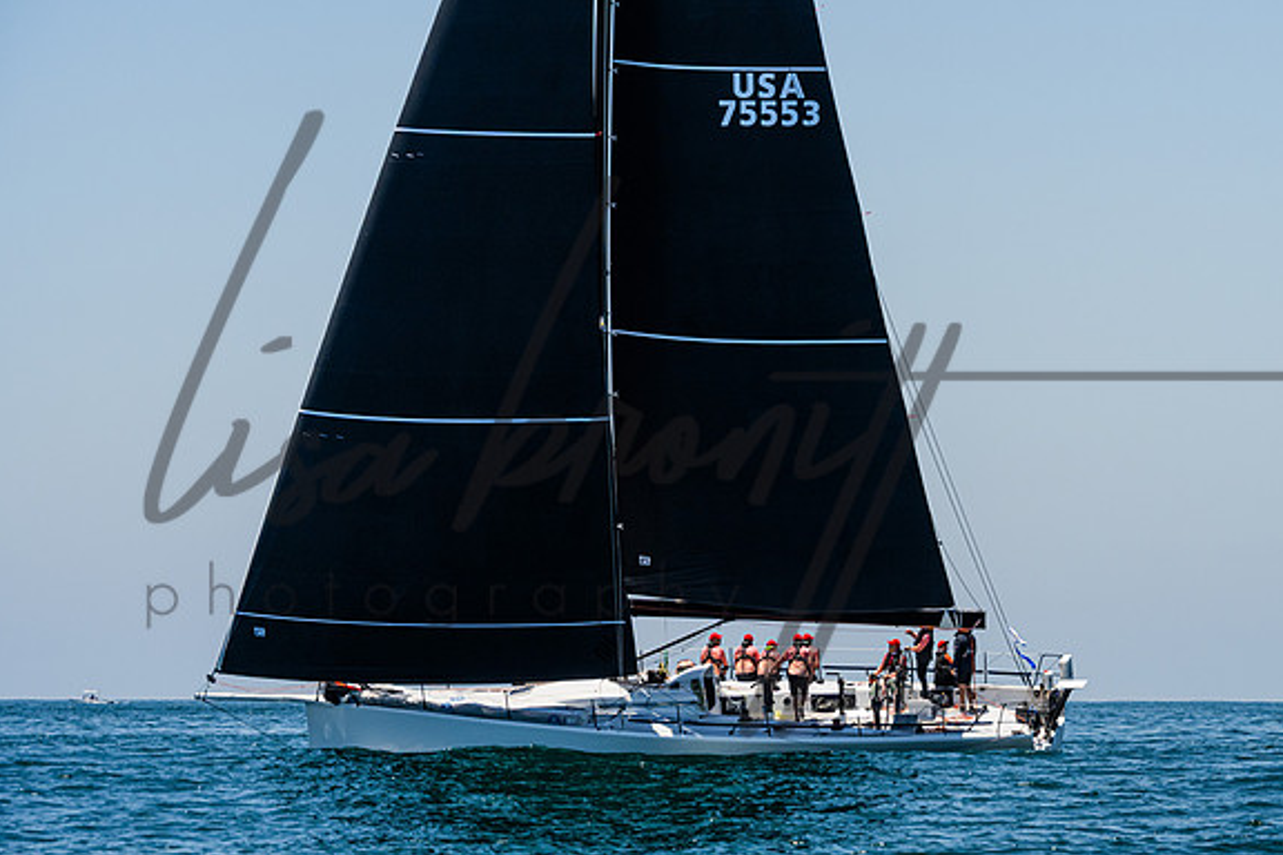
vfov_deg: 8.0
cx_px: 810
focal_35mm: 172
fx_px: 6129
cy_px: 449
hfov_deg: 11.9
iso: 500
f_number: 8
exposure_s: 1/2500
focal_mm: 125
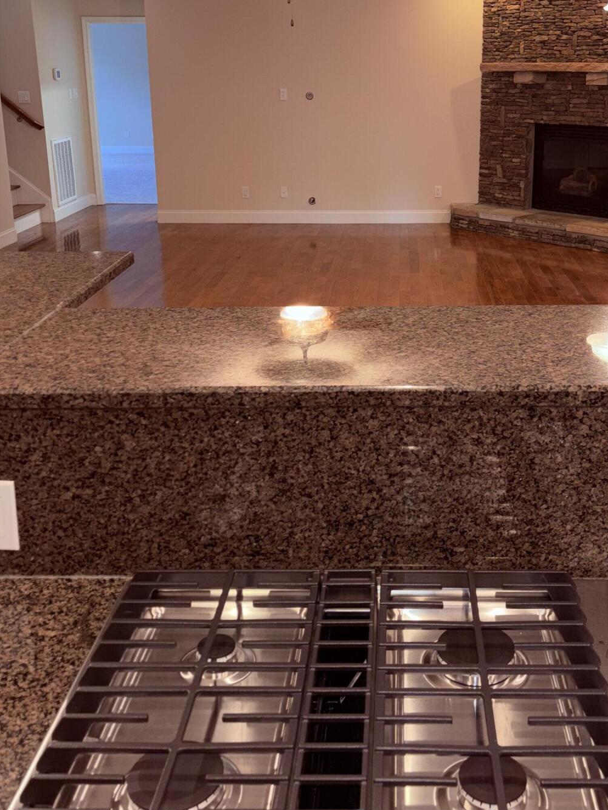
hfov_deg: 36.6
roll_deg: +0.4
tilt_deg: -15.7
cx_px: 387
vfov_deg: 47.4
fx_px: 913
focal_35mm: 39
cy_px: 306
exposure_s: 1/17
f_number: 1.6
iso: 40
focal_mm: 5.96
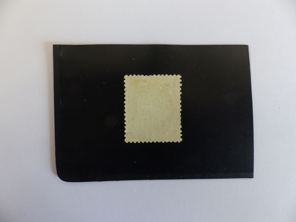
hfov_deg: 69.4
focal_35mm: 25
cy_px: 111
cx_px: 148
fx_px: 214
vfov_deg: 54.9
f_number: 2.8
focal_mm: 4.5
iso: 160
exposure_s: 1/60
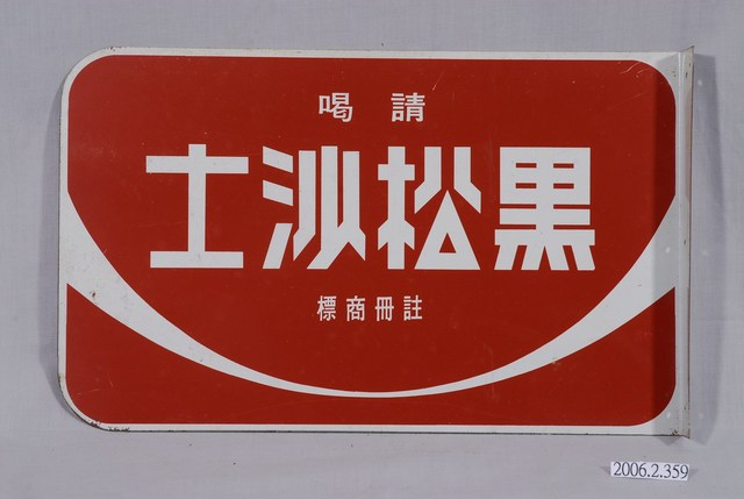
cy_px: 250
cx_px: 372
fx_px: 1925
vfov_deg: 14.8
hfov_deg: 21.9
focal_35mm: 93
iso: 100
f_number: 14
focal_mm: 62
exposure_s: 1/80
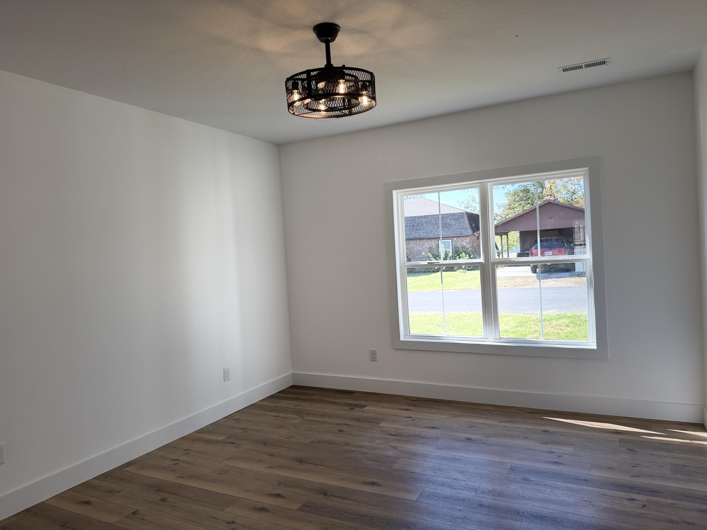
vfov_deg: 56.8
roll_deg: +3.4
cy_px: 265
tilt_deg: -1.9
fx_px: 490
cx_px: 354
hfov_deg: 71.6
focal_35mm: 24
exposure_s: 1/765
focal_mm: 6.76
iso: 100
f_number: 1.78
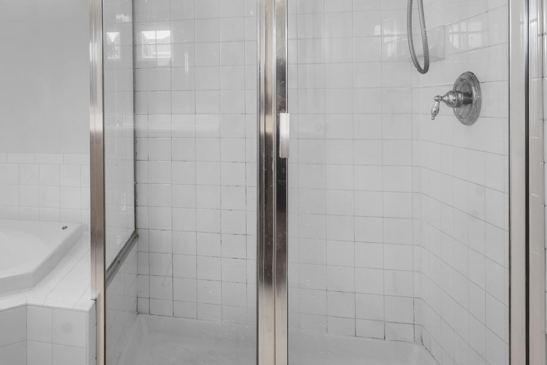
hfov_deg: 54.1
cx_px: 76
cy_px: 76
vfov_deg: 40.7
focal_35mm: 31
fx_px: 471
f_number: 9
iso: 250
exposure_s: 1/2.5
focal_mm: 16
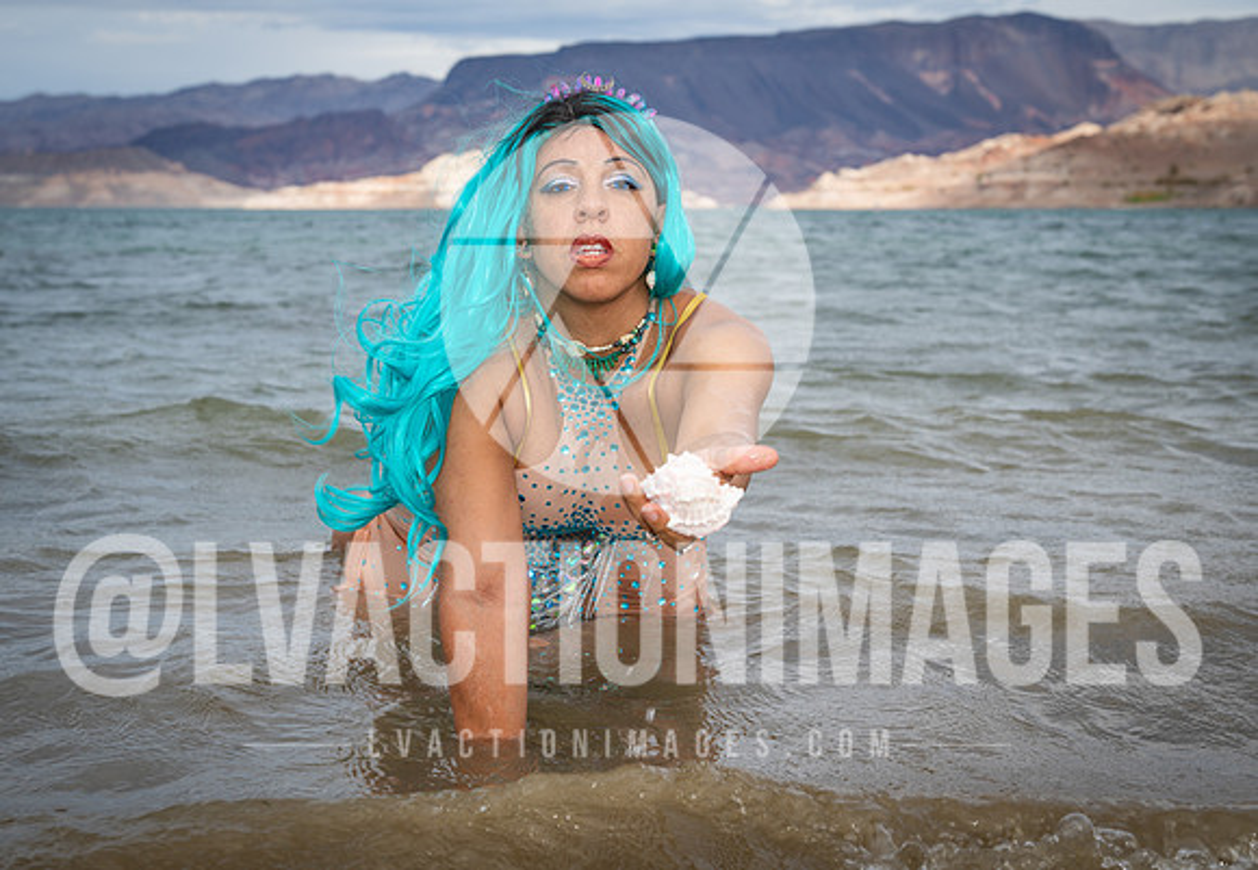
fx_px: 1996
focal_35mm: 56
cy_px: 438
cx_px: 637
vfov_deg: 24.6
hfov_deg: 35.0
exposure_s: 1/200
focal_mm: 53
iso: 64
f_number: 6.3
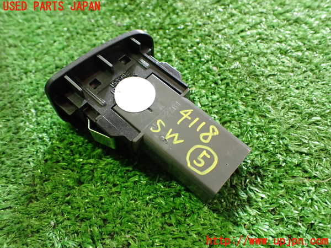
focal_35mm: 30
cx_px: 166
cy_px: 124
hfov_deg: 60.0
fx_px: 287
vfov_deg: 46.8
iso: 800
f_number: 2.3
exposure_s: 1/40
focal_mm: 5.4
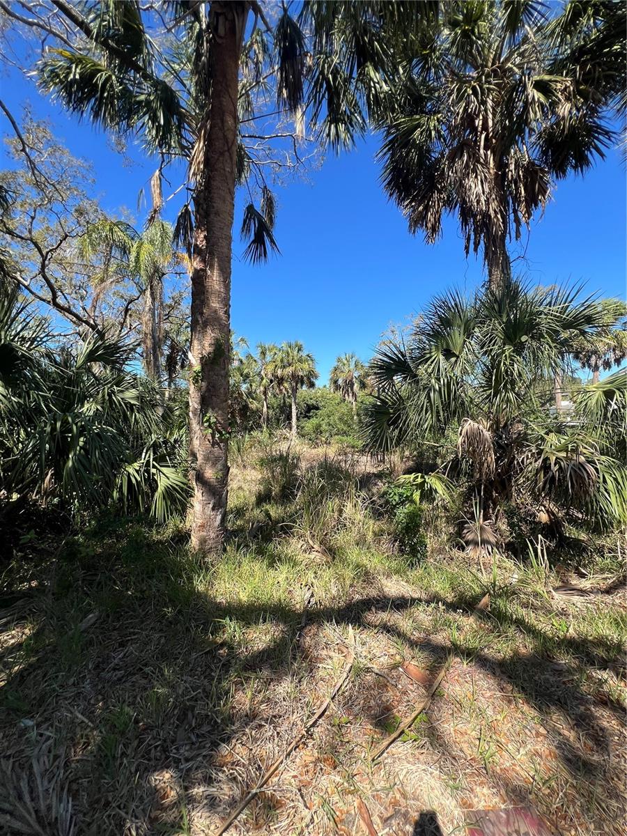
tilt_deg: -5.4
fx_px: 314
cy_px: 418
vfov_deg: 106.2
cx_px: 314
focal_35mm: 13
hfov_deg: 89.9
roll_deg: -2.4
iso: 32
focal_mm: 1.57
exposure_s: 1/827
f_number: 1.8
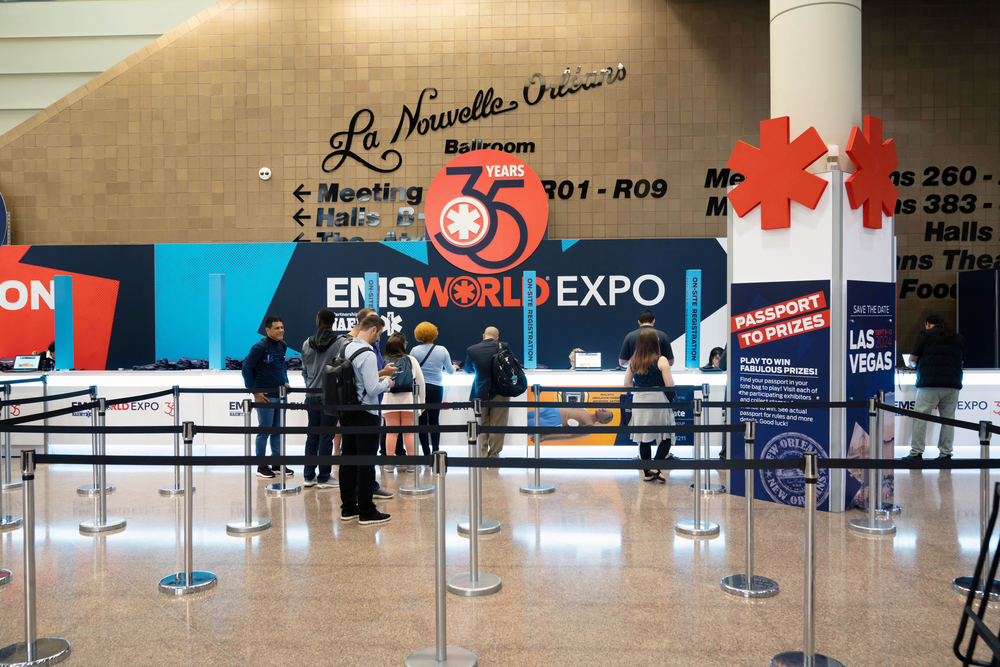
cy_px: 334
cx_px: 500
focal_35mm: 29
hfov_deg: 63.7
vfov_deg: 45.0
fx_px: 805
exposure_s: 1/125
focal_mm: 29
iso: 1000
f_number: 3.5
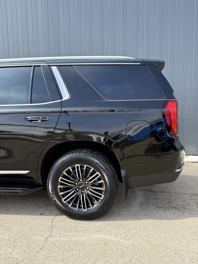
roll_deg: -1.6
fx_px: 183
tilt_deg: -6.5
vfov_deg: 71.6
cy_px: 132
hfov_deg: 56.8
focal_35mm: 24
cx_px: 99
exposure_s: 1/1653
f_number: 1.78
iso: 80
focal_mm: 6.76
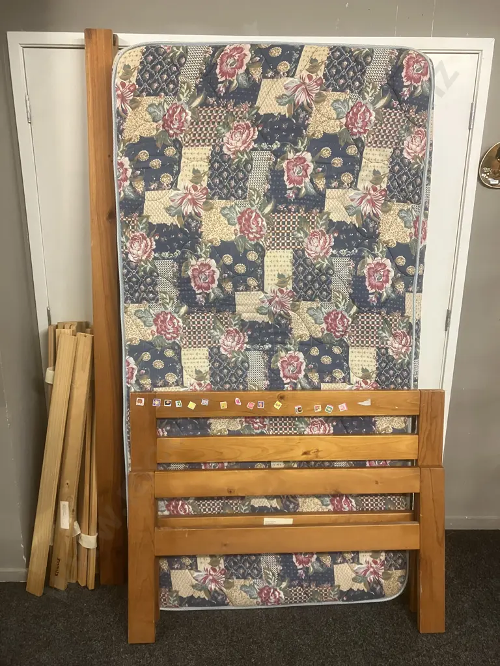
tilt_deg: -14.7
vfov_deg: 63.4
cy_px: 333
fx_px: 539
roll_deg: +0.0
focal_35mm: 28
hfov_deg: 49.7
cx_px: 250
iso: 250
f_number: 1.8
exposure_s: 1/50
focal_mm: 3.99
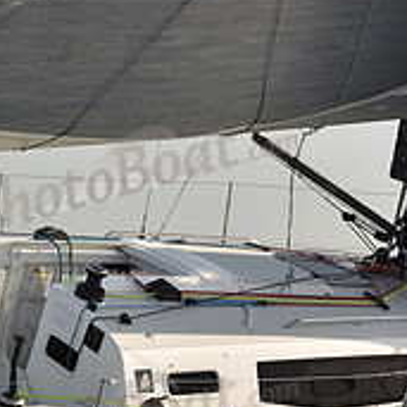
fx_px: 2687
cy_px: 332
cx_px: -157
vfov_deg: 8.6
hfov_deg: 8.5
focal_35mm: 202
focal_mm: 70
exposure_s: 1/800
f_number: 4.5
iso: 250
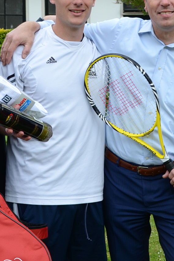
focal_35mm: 94
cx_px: 157
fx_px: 682
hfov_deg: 14.4
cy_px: 79
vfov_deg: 21.6
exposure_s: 1/100
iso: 100
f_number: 5
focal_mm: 26
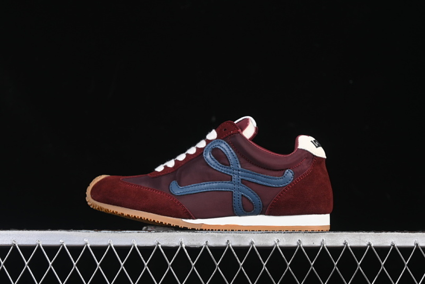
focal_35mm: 75
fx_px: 885
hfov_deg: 27.0
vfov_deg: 18.2
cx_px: 212
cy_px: 142
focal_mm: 50
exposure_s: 1/60
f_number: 6.3
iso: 160
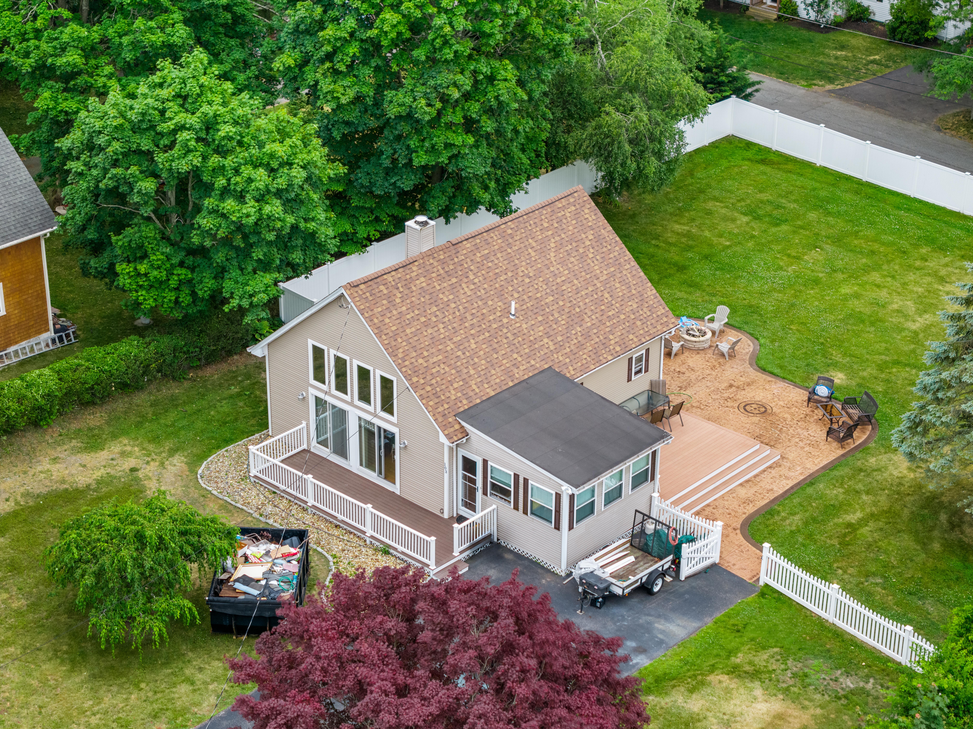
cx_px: 486
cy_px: 364
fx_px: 1967
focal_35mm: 70
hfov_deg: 27.8
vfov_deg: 21.0
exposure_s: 1/40
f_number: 2.8
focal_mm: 19.35
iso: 200
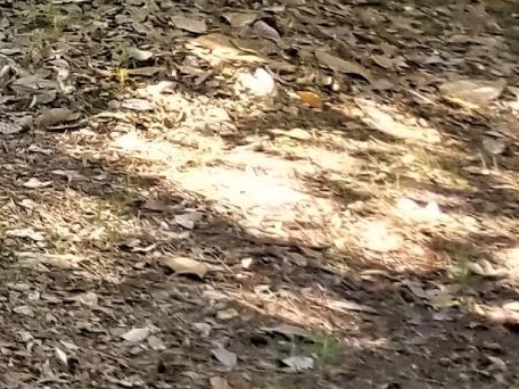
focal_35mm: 171
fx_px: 2564
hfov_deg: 9.0
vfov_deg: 7.6
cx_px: -1112
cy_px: -768
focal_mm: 4.25
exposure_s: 1/156
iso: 50
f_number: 1.7
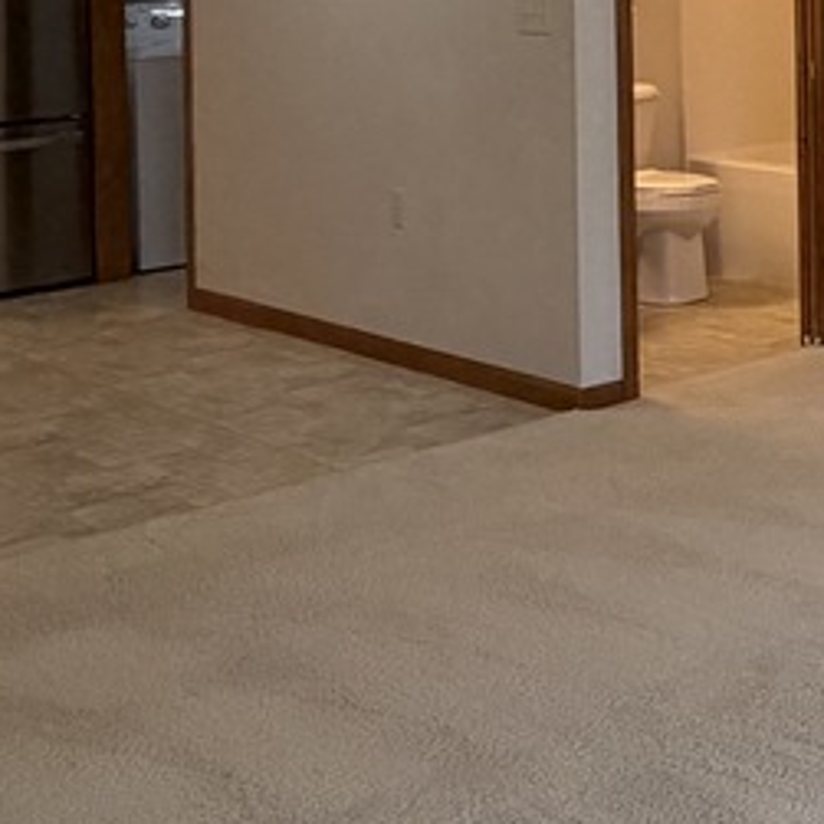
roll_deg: +1.4
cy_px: -92
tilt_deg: +1.0
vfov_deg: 22.8
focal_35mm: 71
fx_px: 1912
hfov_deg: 21.8
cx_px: 1090
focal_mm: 2.22
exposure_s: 1/120
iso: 250
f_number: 2.2
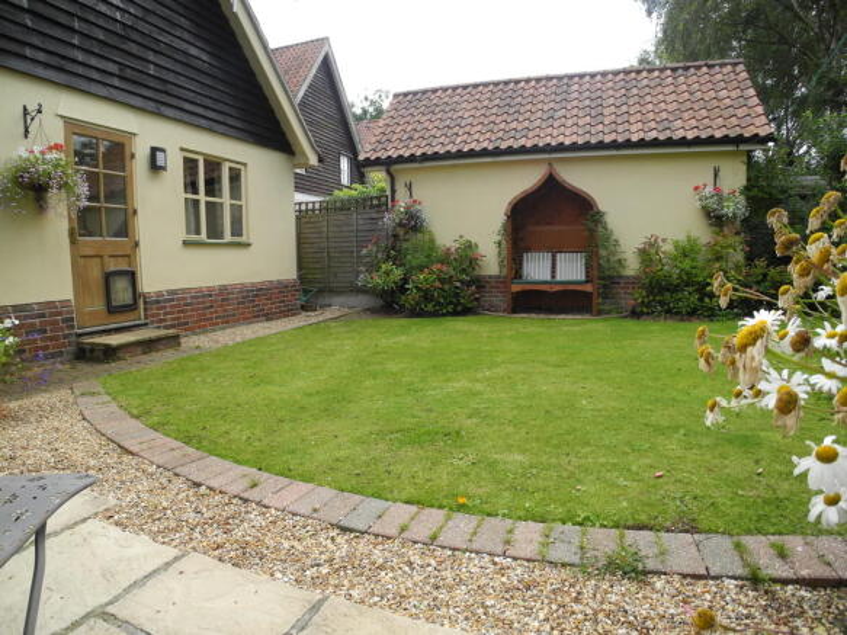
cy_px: 318
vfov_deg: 49.7
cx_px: 424
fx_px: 685
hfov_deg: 63.5
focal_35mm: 28
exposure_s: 1/479
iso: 100
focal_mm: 6
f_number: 2.8
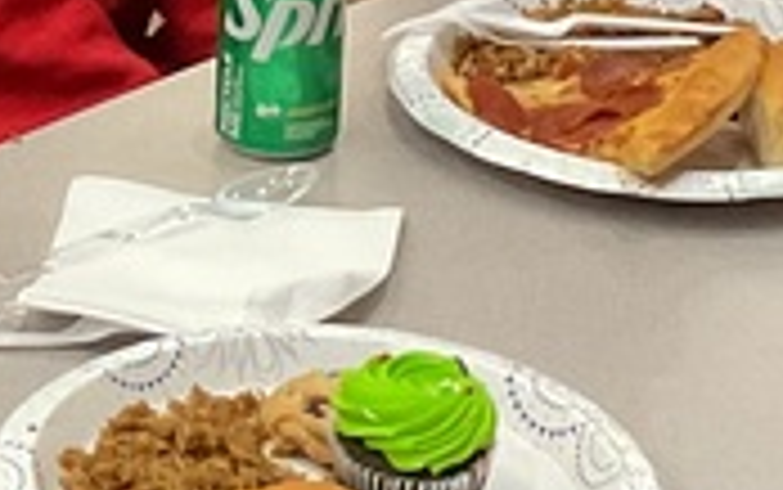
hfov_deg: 11.4
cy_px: -18
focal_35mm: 181
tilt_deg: -23.4
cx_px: -72
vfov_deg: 7.2
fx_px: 3865
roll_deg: +0.6
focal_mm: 3
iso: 400
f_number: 1.8
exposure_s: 1/30
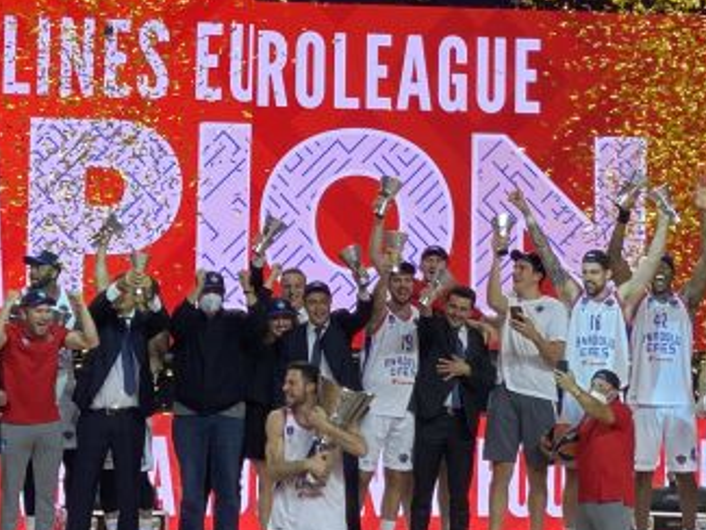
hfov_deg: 12.0
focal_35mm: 164
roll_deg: -1.4
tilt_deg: +2.0
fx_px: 3346
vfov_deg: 9.0
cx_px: 169
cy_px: 72
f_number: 2
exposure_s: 1/100
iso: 80
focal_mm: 6
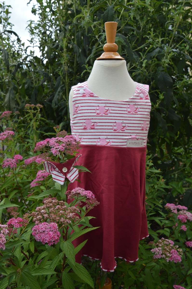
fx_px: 301
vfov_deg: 51.3
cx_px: 96
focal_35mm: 38
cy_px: 144
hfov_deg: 35.4
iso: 800
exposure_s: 1/320
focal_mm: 25
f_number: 9
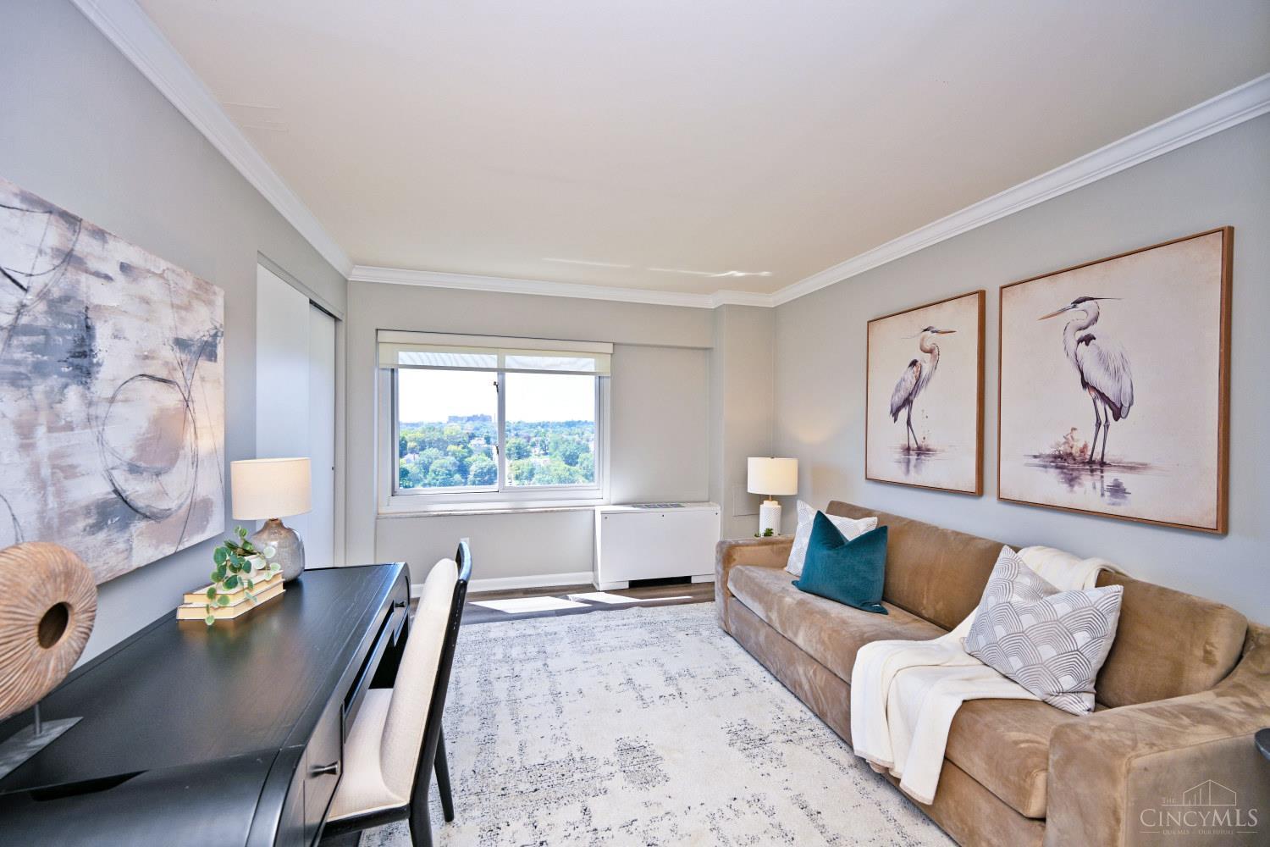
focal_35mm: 14
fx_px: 494
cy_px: 424
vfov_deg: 81.2
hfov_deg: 104.3
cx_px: 635
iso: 100
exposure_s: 1/125
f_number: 5.6
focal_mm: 14
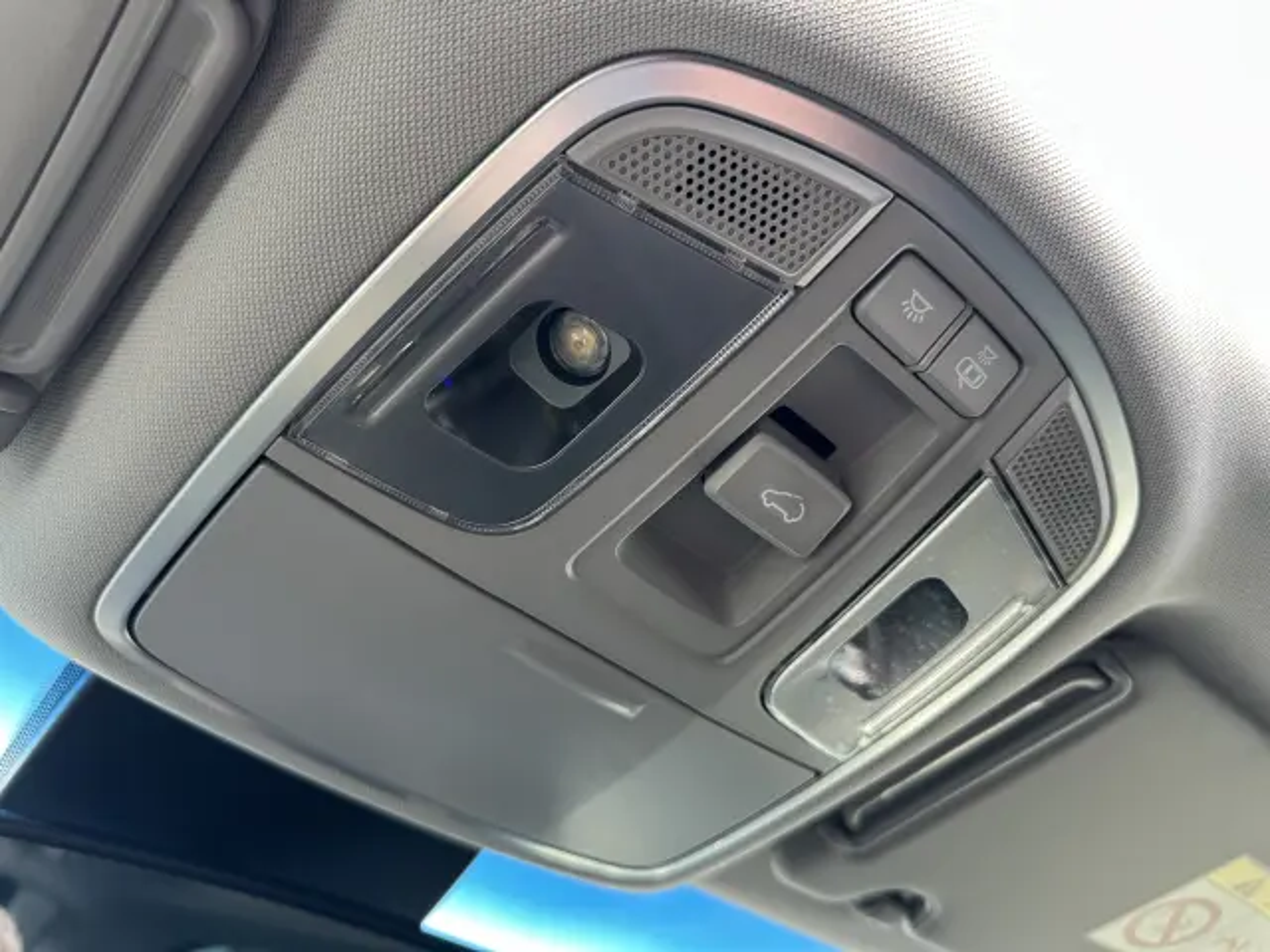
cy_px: 476
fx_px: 881
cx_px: 635
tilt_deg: +45.9
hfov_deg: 71.6
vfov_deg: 56.8
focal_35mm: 24
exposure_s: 1/121
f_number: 1.78
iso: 100
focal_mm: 6.86
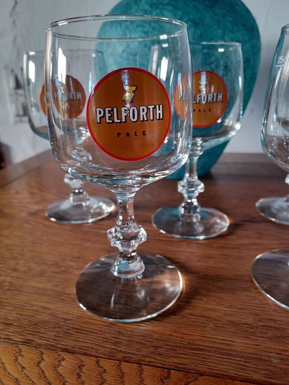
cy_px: 192
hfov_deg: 54.9
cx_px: 144
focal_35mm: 25
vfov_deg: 69.4
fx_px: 278
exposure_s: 1/50
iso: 320
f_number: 1.8
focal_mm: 4.6
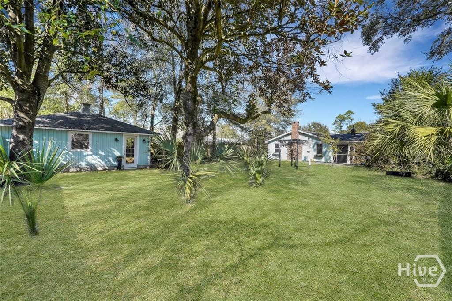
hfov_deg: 96.8
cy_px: 150
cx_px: 226
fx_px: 201
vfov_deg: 73.7
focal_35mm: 16
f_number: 9
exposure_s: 1/200
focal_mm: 16
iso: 320
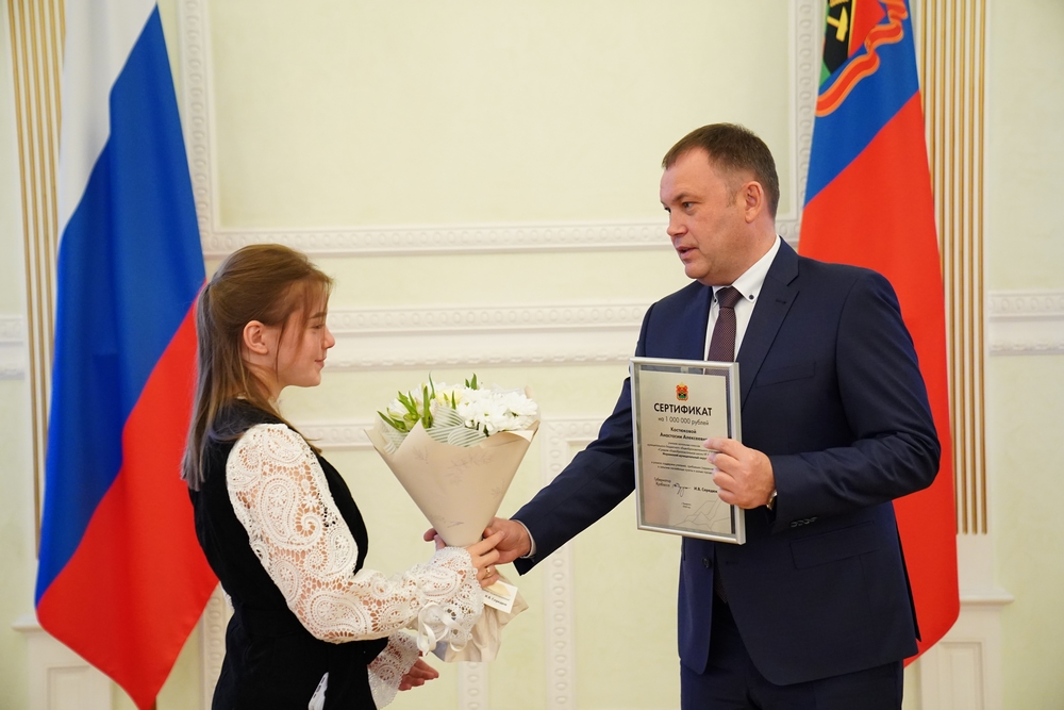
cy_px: 355
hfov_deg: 35.0
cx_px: 532
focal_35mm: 57
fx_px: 1685
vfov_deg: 23.8
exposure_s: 1/200
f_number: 3.2
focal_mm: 57
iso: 5000
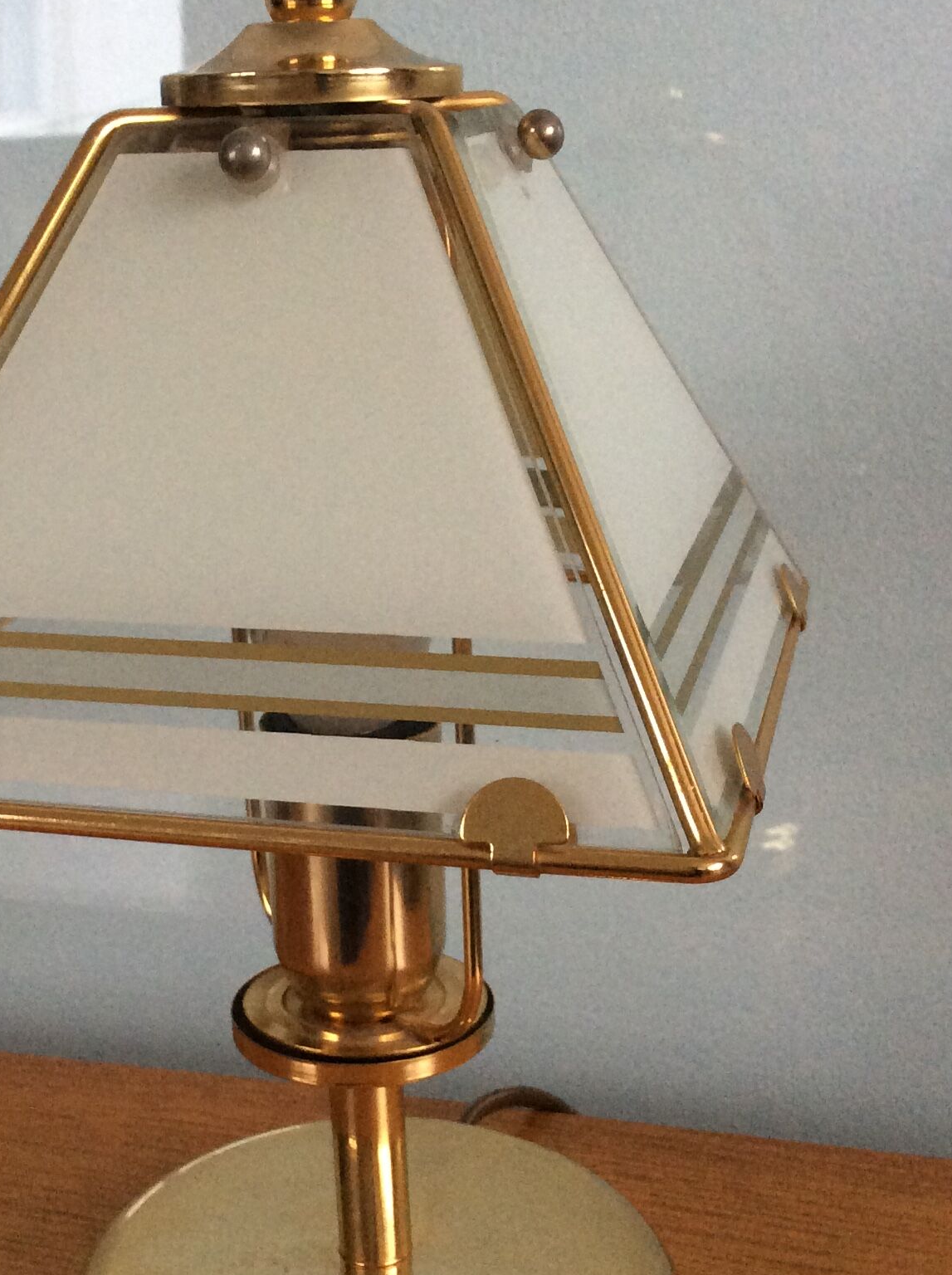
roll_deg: +3.3
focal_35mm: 54
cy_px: 711
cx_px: 306
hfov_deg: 26.8
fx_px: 1986
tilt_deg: -16.5
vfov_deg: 35.6
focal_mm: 3.3
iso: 160
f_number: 2.4
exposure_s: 1/25
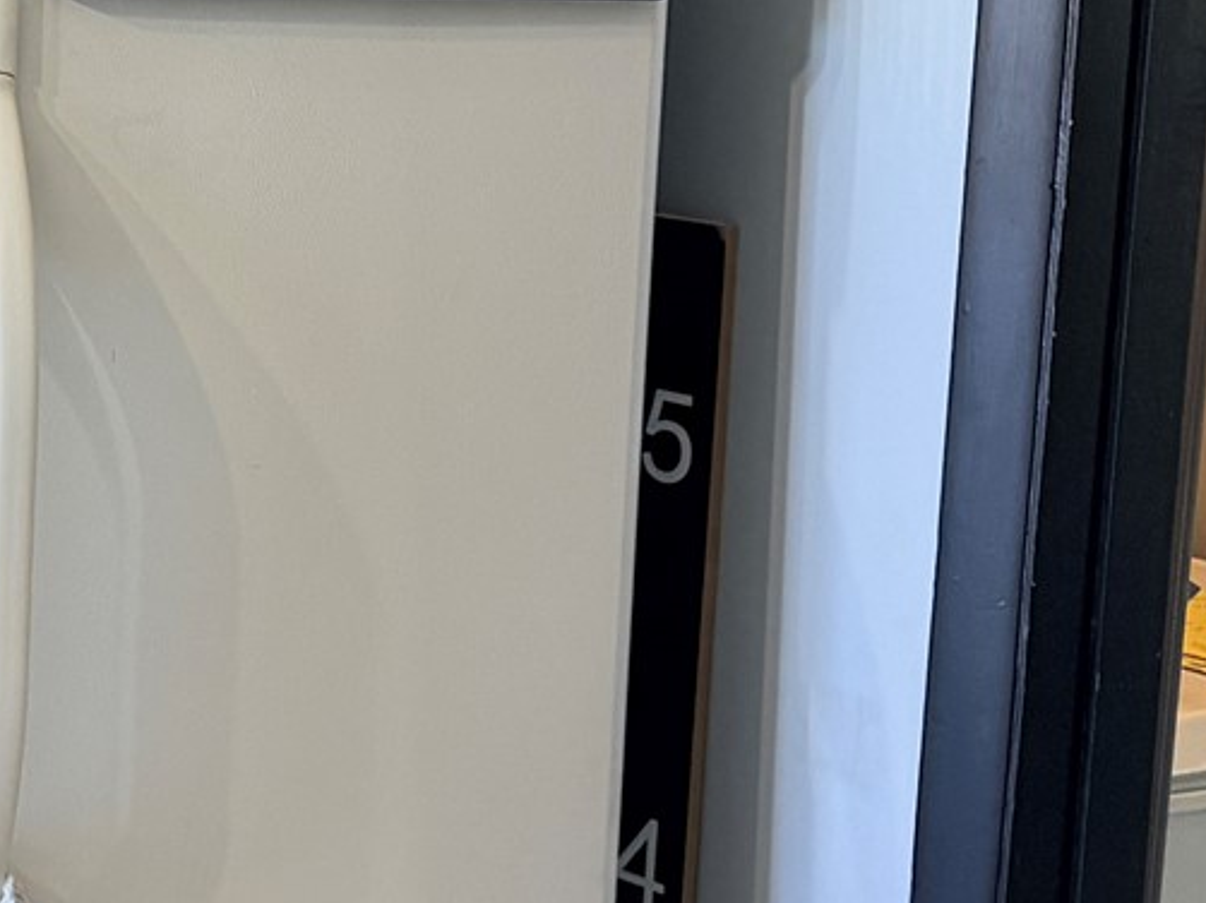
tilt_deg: -6.8
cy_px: 211
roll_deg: -1.1
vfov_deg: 15.0
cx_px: -677
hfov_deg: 17.7
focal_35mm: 98
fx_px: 3413
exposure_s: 1/60
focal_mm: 6.76
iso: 400
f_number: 1.78
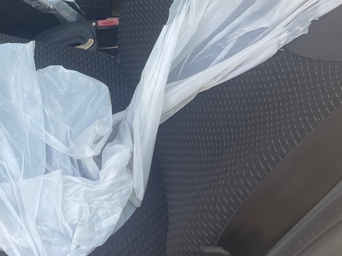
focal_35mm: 61
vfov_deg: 22.5
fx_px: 603
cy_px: -34
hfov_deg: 30.6
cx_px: 51
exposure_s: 1/161
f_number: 1.6
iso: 32
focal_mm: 4.2
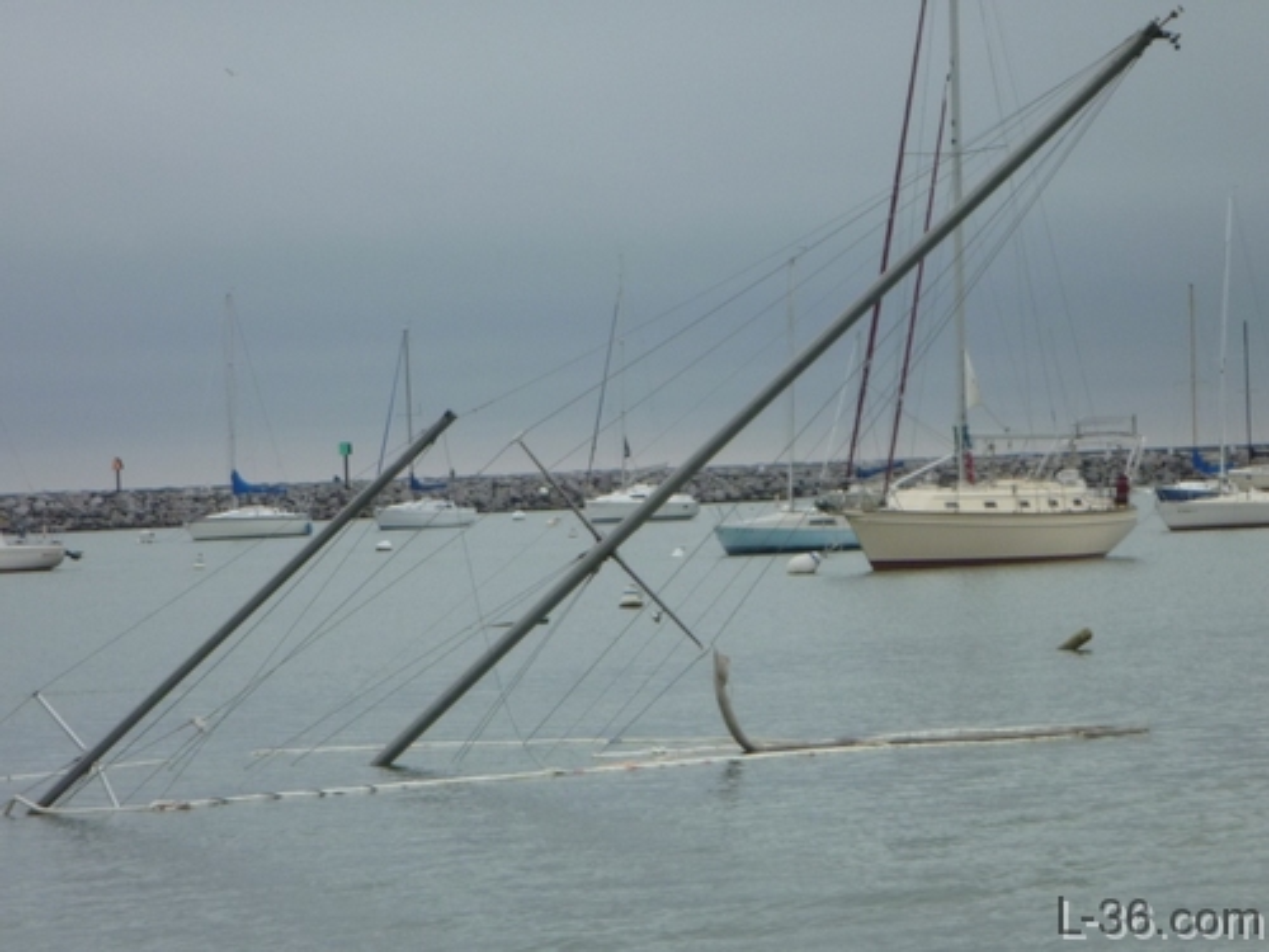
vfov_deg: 8.7
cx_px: 634
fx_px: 6269
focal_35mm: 171
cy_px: 476
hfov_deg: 11.6
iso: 100
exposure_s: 1/60
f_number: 5.9
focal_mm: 22.8
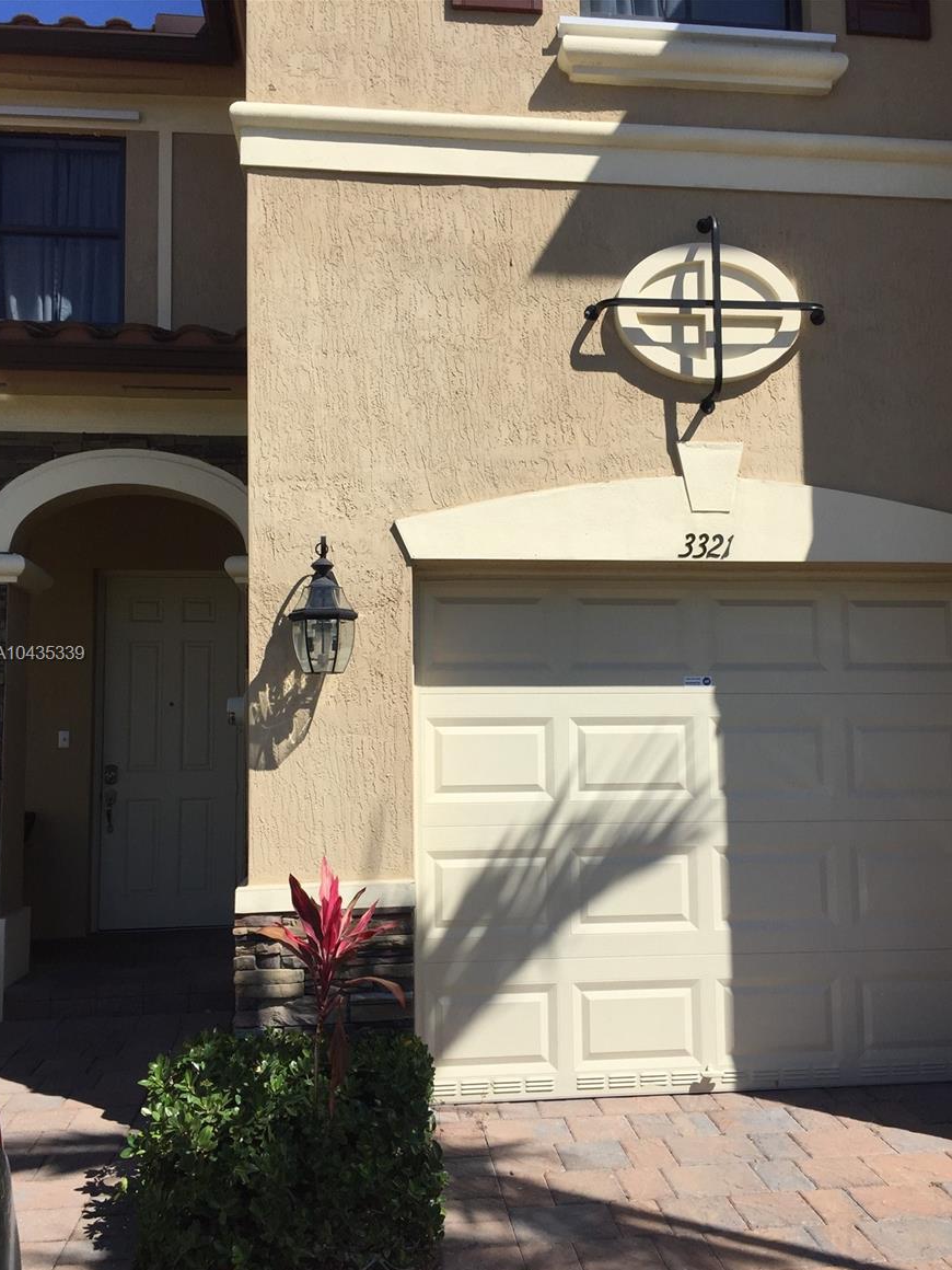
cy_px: 656
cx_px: 483
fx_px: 1100
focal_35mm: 30
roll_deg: +1.1
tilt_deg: +3.6
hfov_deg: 46.8
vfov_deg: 60.0
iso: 32
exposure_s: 1/2825
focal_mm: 4.15
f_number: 2.2
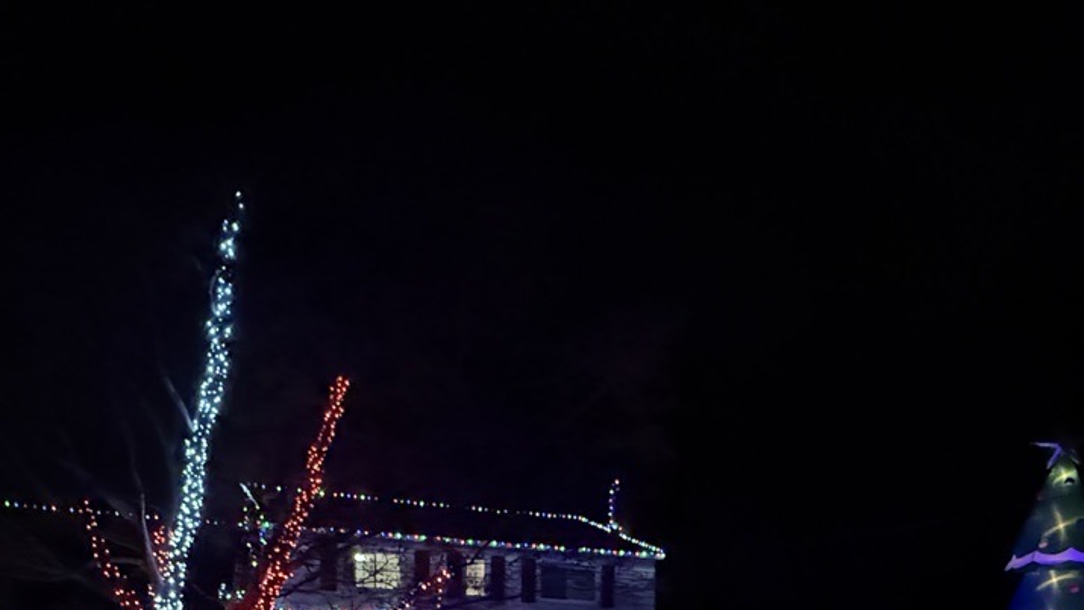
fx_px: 920
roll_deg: -0.4
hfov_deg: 60.9
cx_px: 491
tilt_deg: -2.0
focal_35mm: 32
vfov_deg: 30.4
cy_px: 755
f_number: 2.2
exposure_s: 1/30
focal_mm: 2.22
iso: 2500
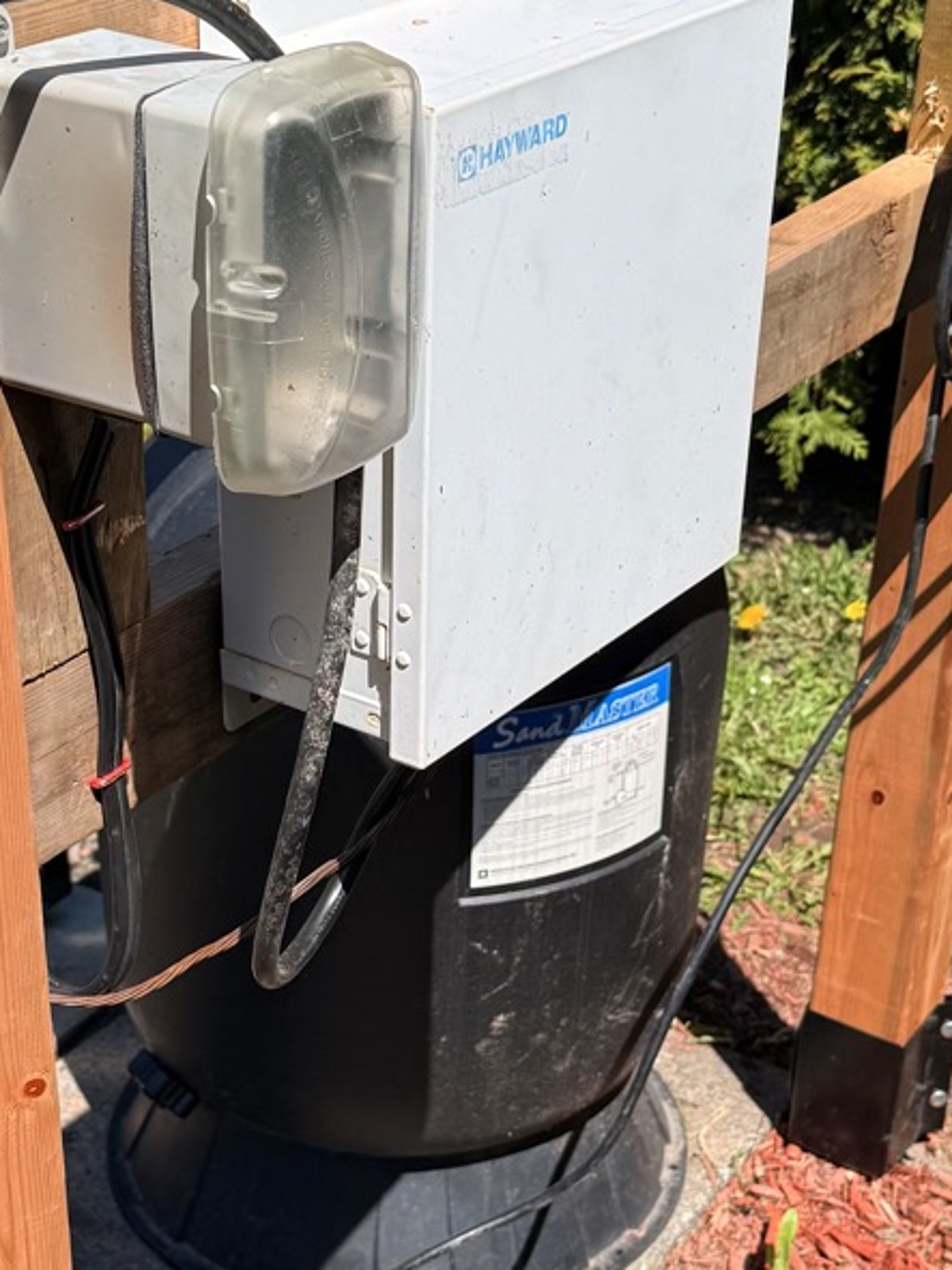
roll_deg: -2.8
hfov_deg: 22.6
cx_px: 486
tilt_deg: -33.2
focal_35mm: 65
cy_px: 862
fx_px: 2384
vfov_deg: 29.6
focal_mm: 6.76
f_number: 1.78
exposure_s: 1/3425
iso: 80
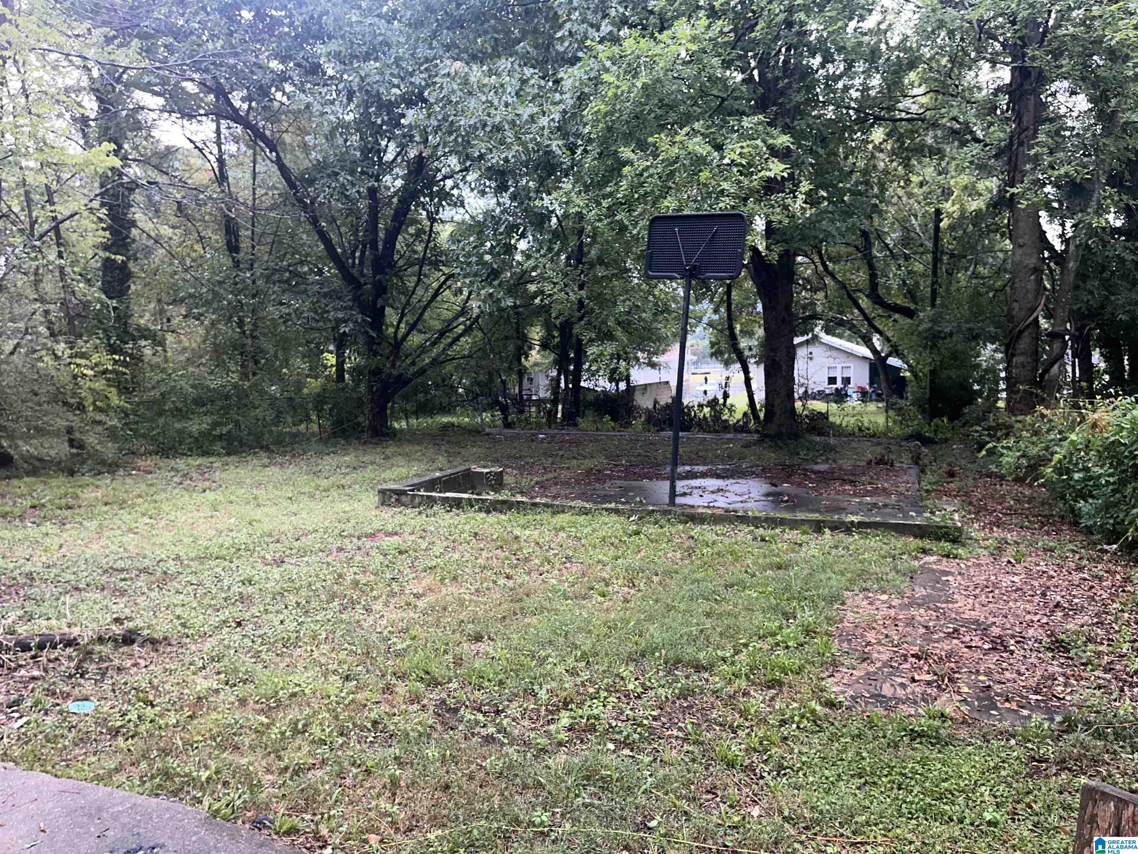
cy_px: 427
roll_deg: +1.8
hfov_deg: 67.3
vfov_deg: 53.1
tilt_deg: -6.4
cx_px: 569
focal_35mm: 26
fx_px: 855
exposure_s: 1/394
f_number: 1.6
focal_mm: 5.1
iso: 32
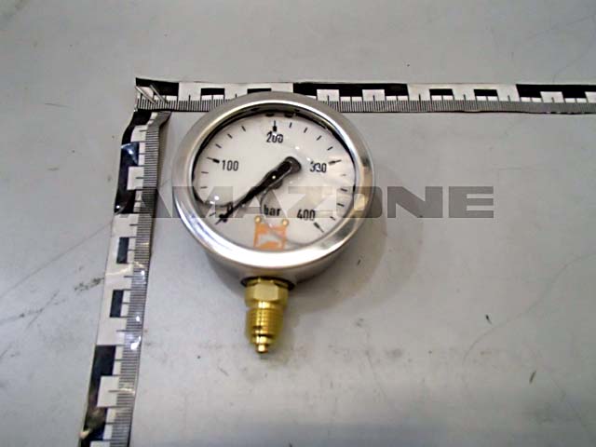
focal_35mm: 28
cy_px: 224
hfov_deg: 63.4
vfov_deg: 49.7
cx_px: 298
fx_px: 482
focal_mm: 5
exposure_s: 1/160
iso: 1600
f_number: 3.9
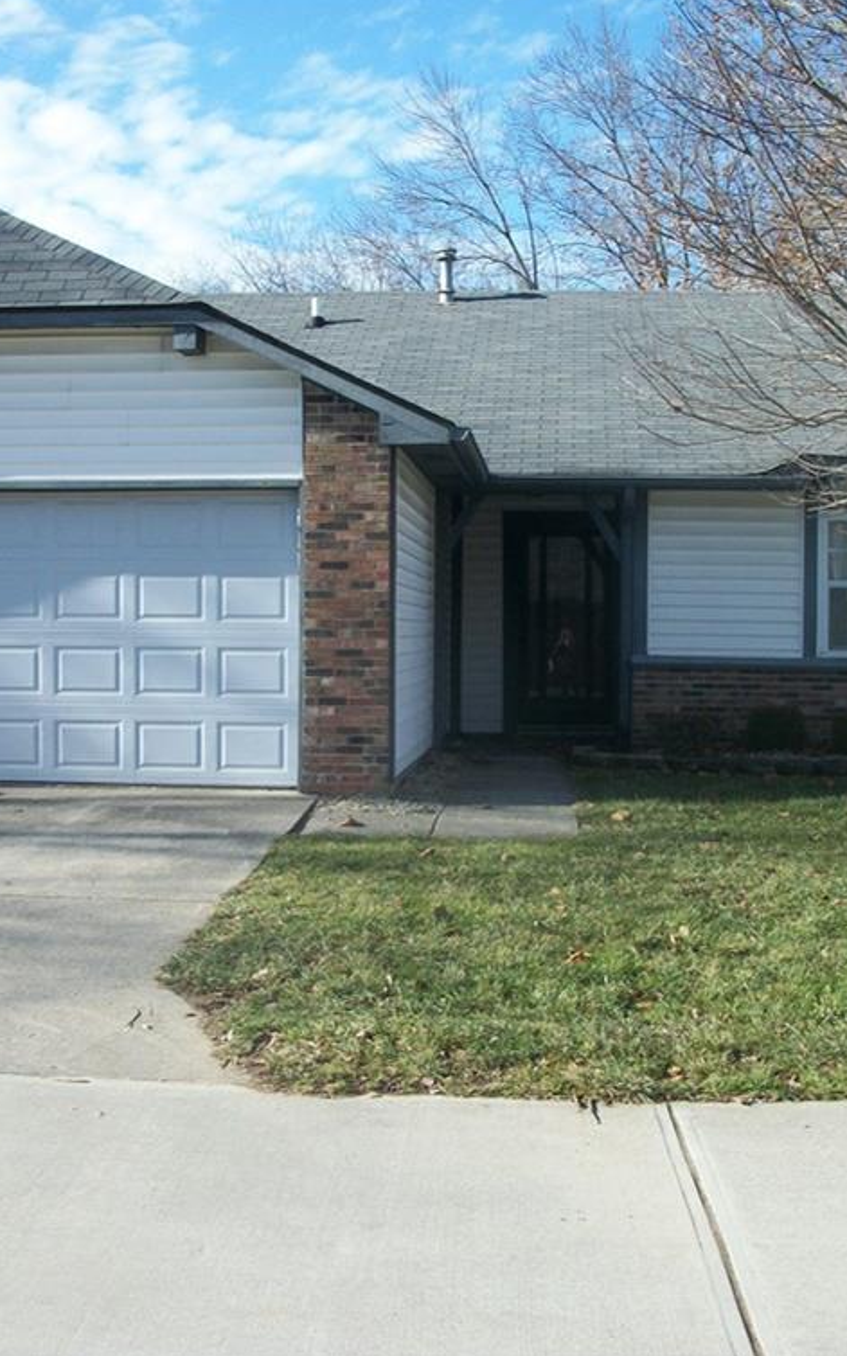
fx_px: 1700
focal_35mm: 46
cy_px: 674
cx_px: 403
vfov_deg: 43.5
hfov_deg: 28.0
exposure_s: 1/100
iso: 80
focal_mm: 5.7
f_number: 8.8
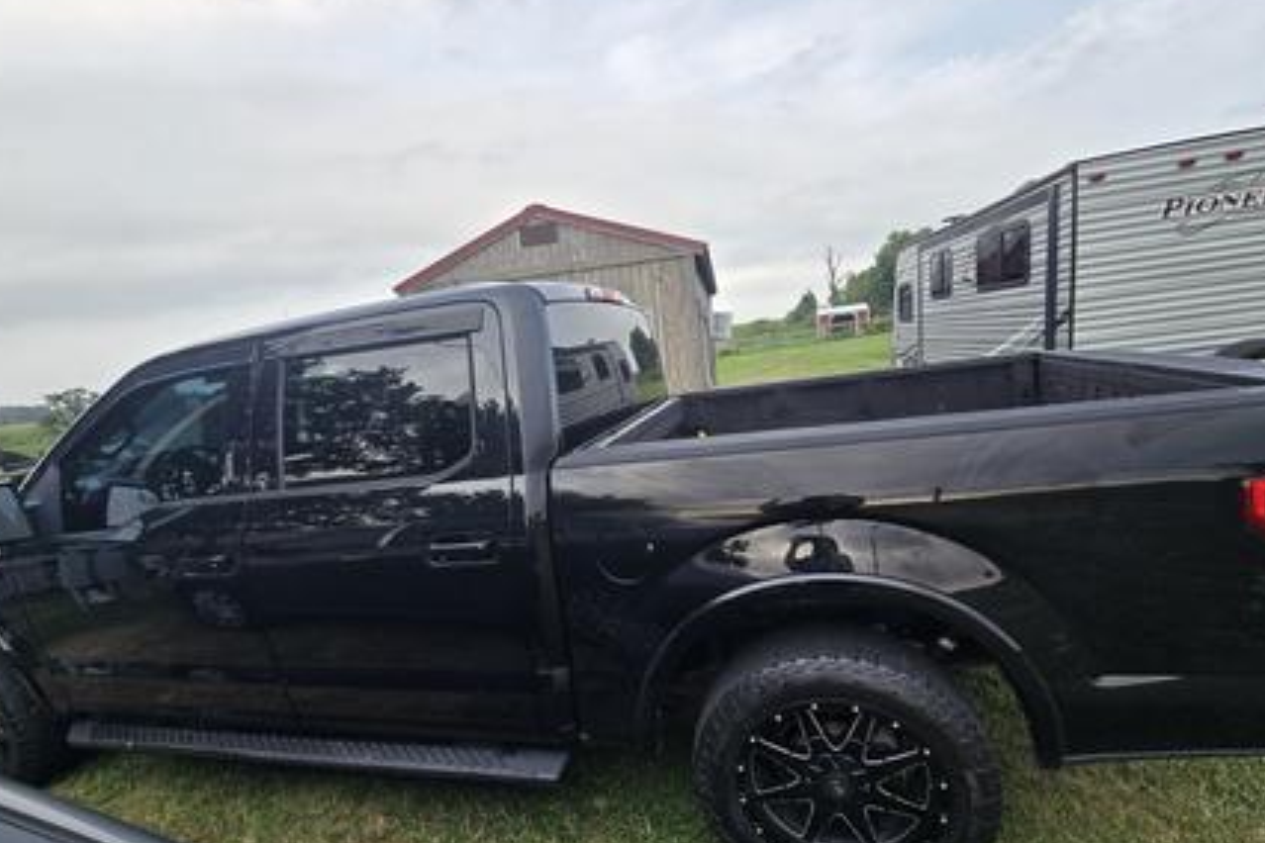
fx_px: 562
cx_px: 609
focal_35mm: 16
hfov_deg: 96.7
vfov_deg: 73.5
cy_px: 472
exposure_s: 1/577
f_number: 2.2
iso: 50
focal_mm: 2.2
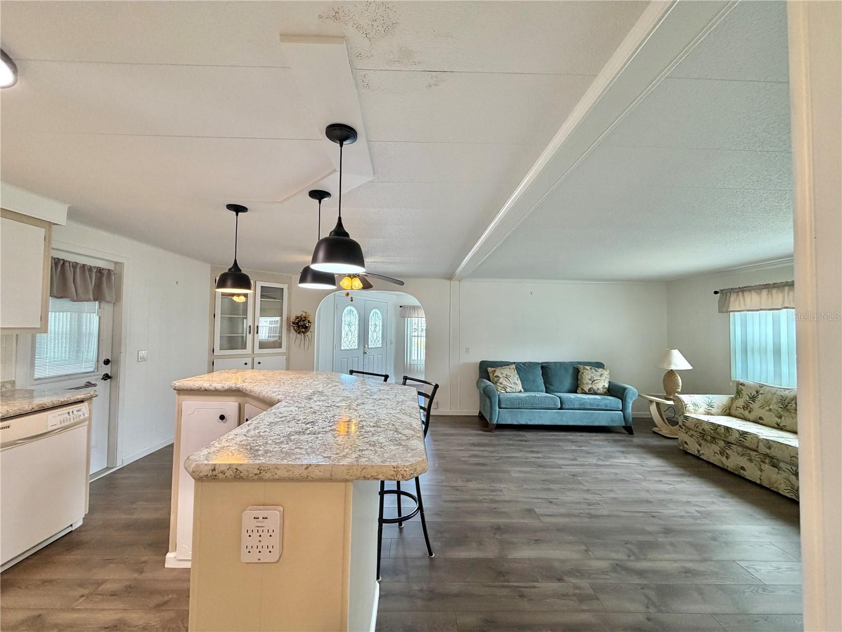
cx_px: 421
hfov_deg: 102.1
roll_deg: -0.7
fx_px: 341
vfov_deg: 85.7
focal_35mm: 14
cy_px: 316
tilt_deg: +1.4
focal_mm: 2.22
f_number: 2.2
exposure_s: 1/120
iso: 200
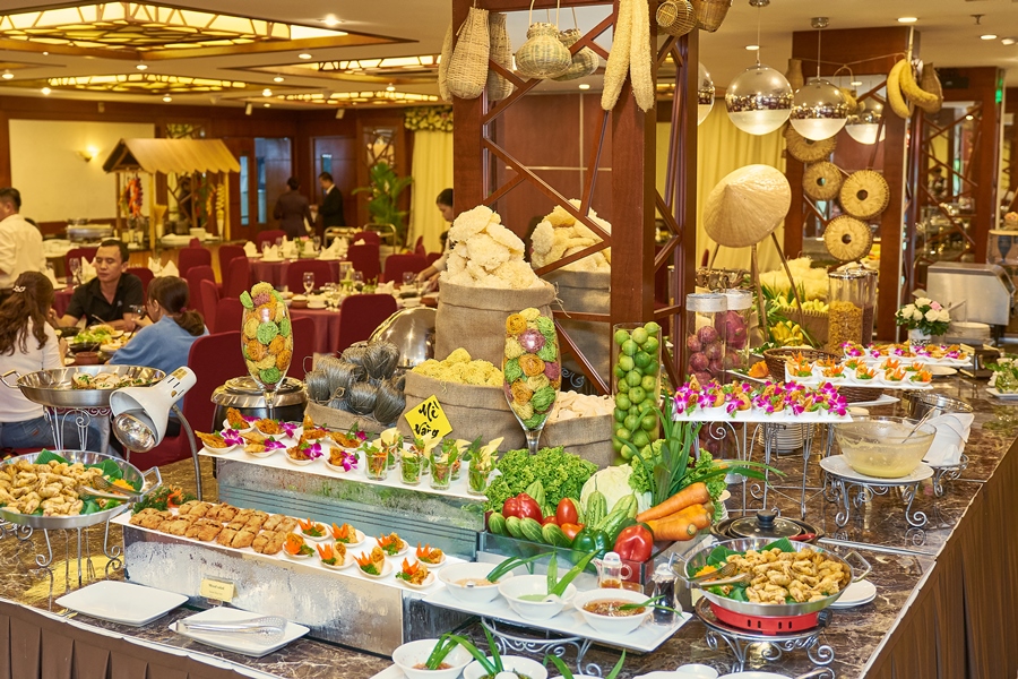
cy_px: 340
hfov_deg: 60.3
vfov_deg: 42.3
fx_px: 877
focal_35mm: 31
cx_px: 509
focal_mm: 31
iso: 640
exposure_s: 1/60
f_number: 2.8
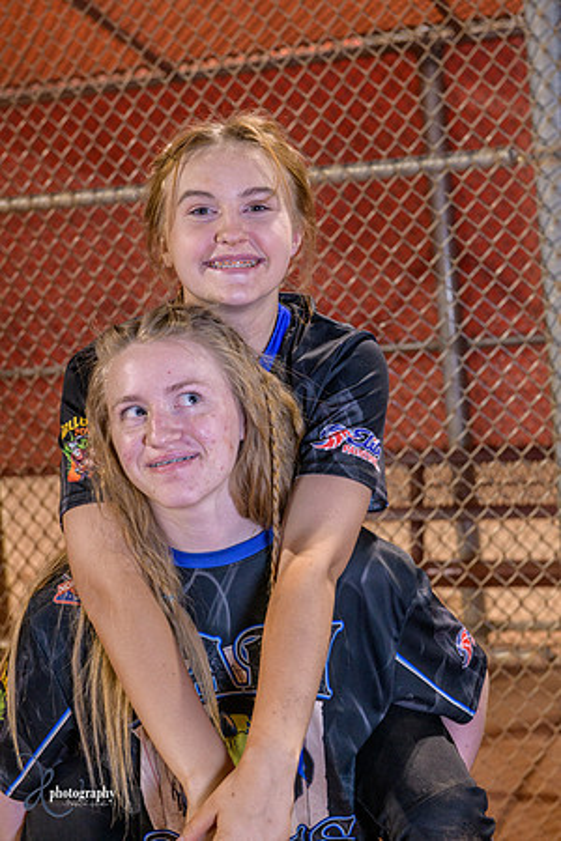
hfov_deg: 19.5
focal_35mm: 70
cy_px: 420
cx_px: 280
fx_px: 1636
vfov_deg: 28.8
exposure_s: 1/80
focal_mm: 70
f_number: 5
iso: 2000
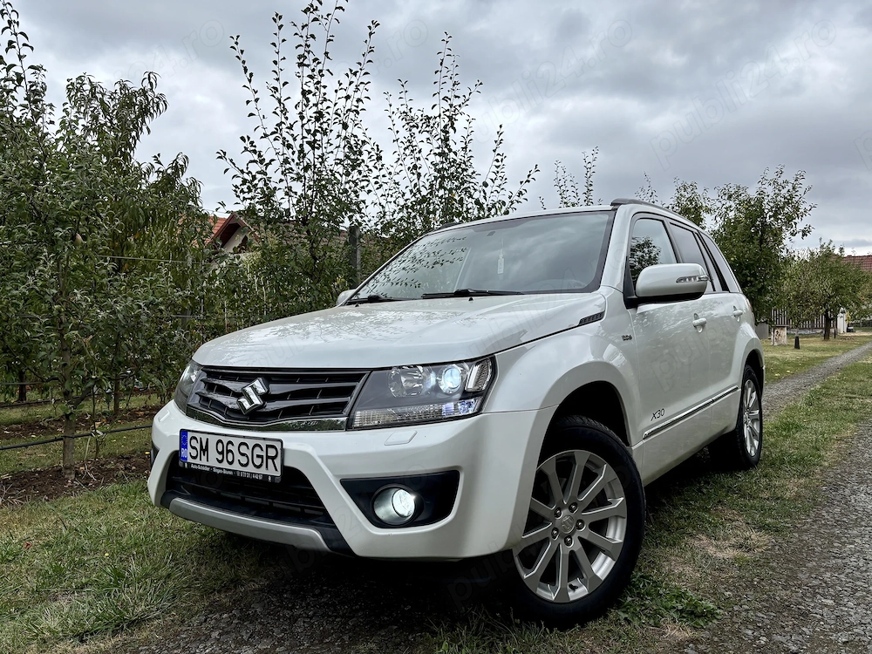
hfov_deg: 67.3
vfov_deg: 53.1
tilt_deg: -1.3
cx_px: 436
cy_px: 327
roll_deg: +0.9
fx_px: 655
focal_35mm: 26
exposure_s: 1/1437
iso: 50
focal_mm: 5.96
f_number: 1.6
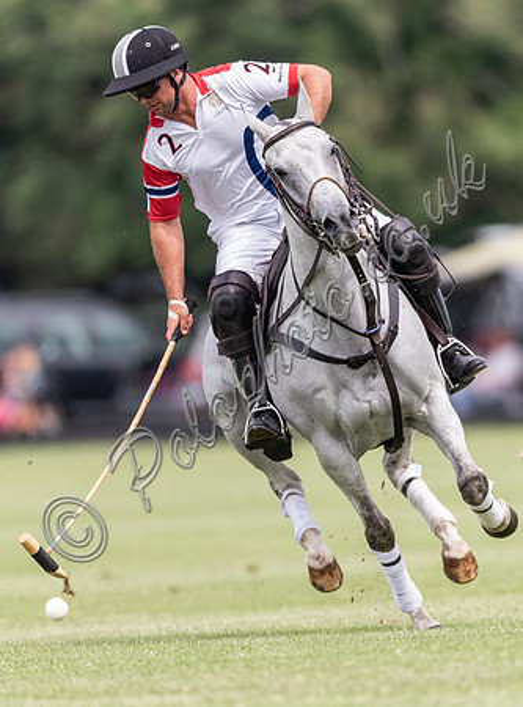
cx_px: 340
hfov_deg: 2.0
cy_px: 354
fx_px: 14722
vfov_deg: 2.7
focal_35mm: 725
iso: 800
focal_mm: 500
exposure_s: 1/3200
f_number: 4
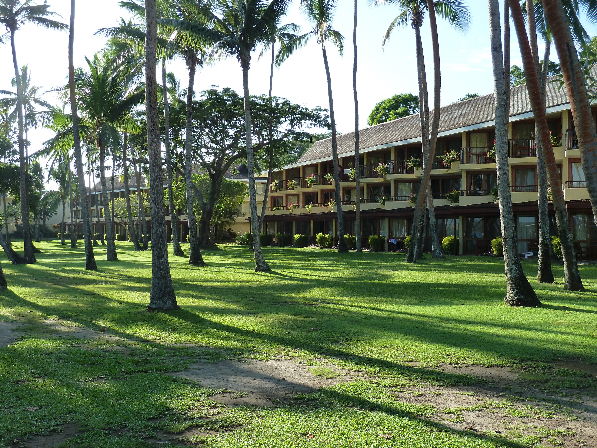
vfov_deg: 38.7
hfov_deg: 50.1
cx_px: 298
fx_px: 638
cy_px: 224
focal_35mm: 37
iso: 125
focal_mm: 6.1
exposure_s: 1/200
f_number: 4
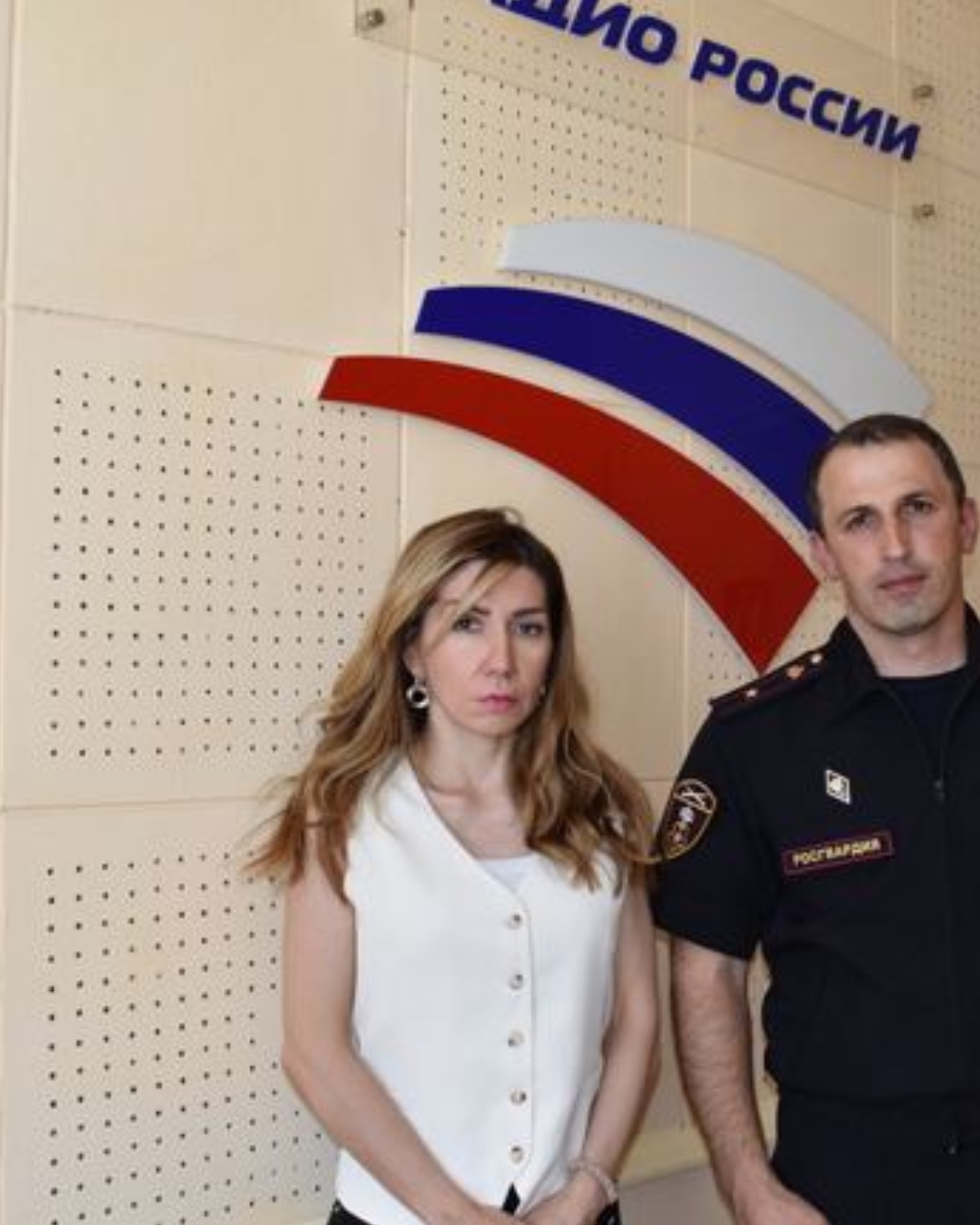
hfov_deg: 30.3
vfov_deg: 38.0
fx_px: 1776
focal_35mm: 49
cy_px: 662
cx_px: 756
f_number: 5.6
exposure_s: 1/125
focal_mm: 20
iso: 720
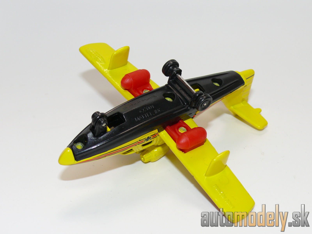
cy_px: 117
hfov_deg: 28.2
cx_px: 156
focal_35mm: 69
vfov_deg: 21.3
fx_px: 622
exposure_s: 1/30
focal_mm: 11
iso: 100
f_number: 4
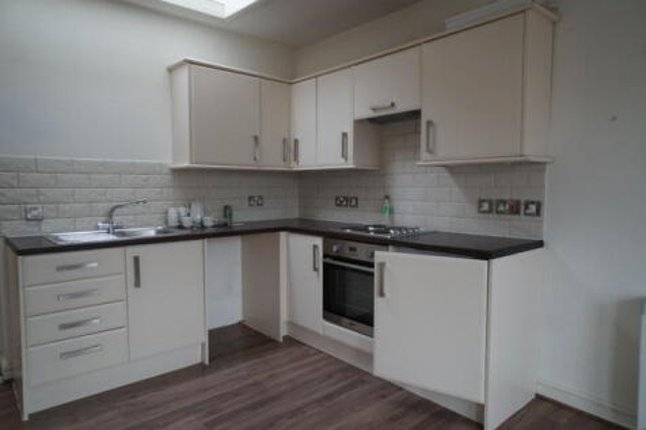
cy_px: 215
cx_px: 323
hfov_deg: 77.3
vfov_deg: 56.1
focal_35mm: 22
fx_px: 404
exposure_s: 1/160
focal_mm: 15
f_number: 4
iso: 500
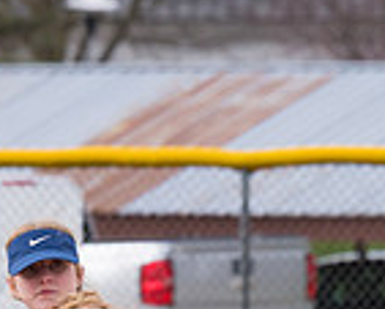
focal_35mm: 1157
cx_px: 161
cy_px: 511
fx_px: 13193
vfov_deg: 1.3
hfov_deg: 1.7
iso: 640
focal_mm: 200
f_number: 5.6
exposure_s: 1/1600
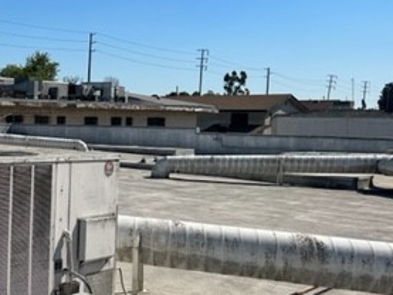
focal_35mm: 60
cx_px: -20
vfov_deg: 24.4
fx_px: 681
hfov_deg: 29.5
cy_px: 183
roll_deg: +0.8
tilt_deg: -4.3
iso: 50
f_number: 1.5
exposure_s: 1/7463
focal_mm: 5.7
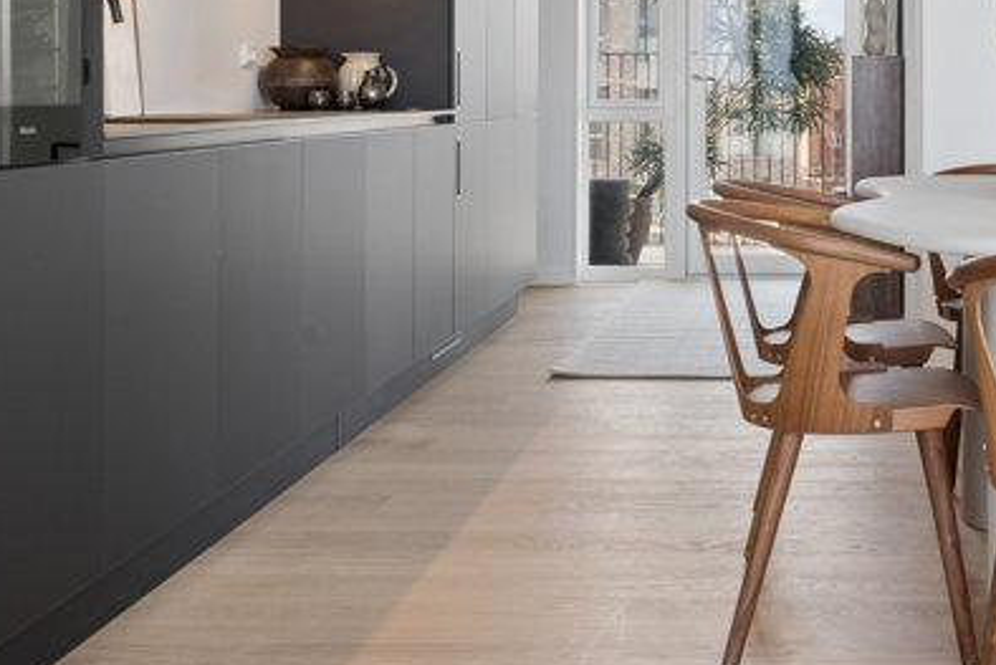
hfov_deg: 30.3
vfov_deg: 20.6
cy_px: 95
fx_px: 1799
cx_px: 776
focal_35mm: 65
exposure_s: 1/15
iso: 200
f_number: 10
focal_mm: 32
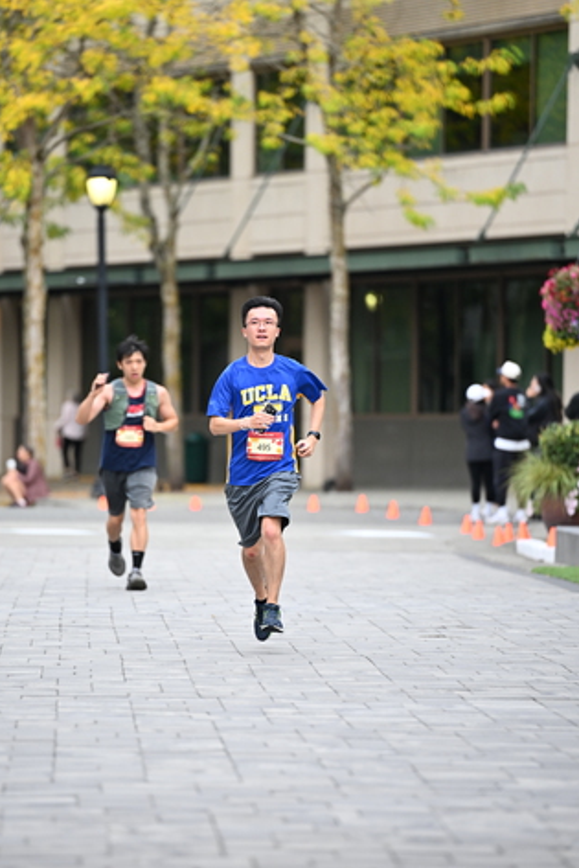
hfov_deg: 5.9
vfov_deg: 8.8
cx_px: 258
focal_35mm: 233
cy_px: 432
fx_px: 5617
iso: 640
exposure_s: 1/1250
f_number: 2.8
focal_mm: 200
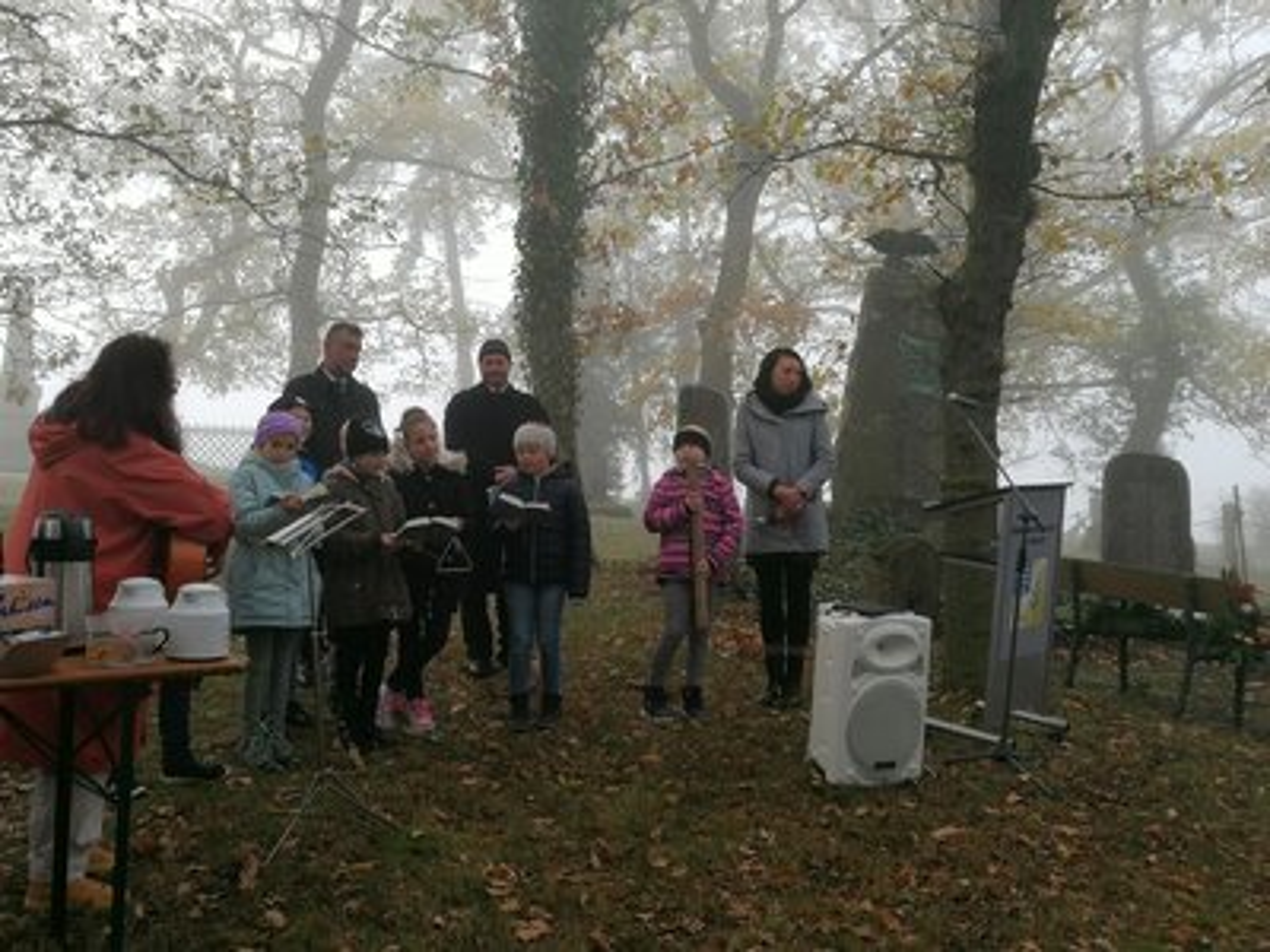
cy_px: 476
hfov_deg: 49.0
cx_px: 635
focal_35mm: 38
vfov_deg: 37.7
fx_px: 1394
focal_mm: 4.75
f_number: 1.8
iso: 50
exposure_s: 1/232
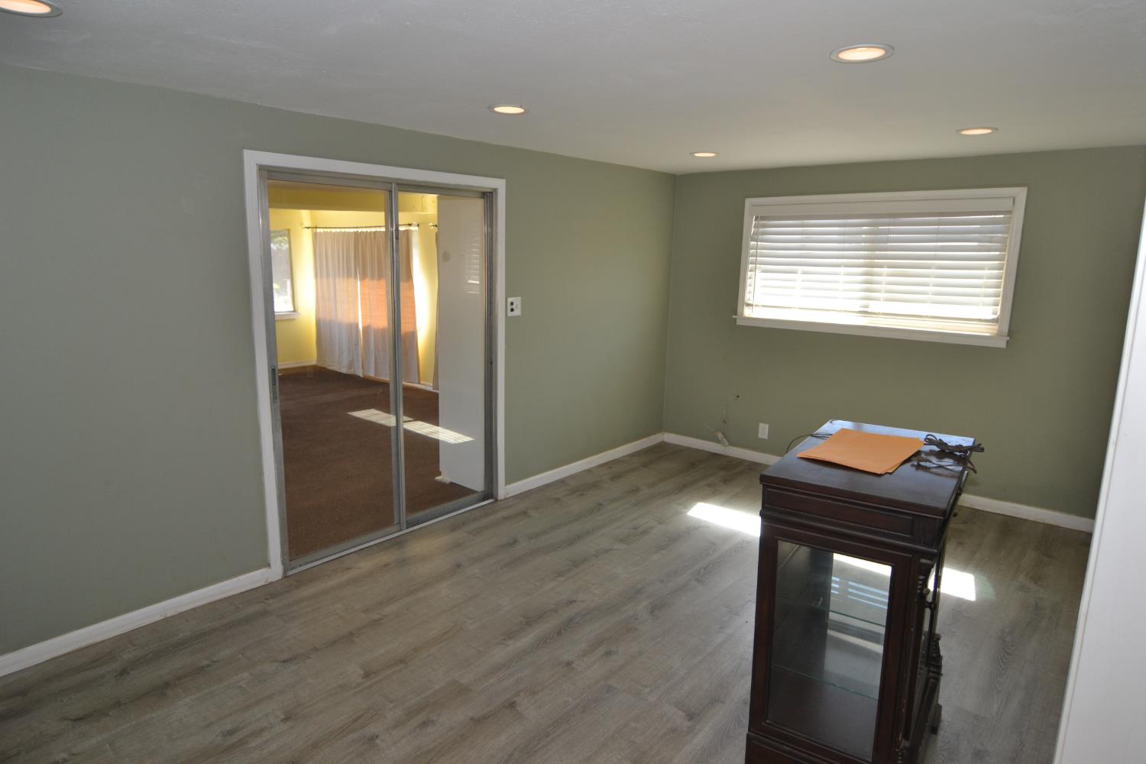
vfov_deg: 59.5
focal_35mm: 21
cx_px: 573
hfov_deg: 81.2
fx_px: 668
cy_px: 382
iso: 400
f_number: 5
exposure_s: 1/100
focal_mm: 14
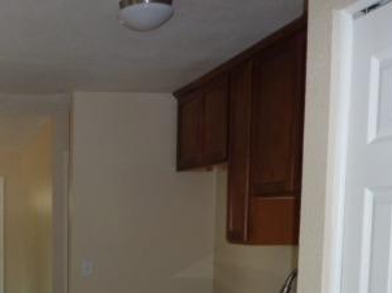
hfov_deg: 33.6
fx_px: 600
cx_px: 14
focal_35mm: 53
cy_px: 289
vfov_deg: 26.1
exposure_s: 1/30
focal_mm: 4.1
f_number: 3.3
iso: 125
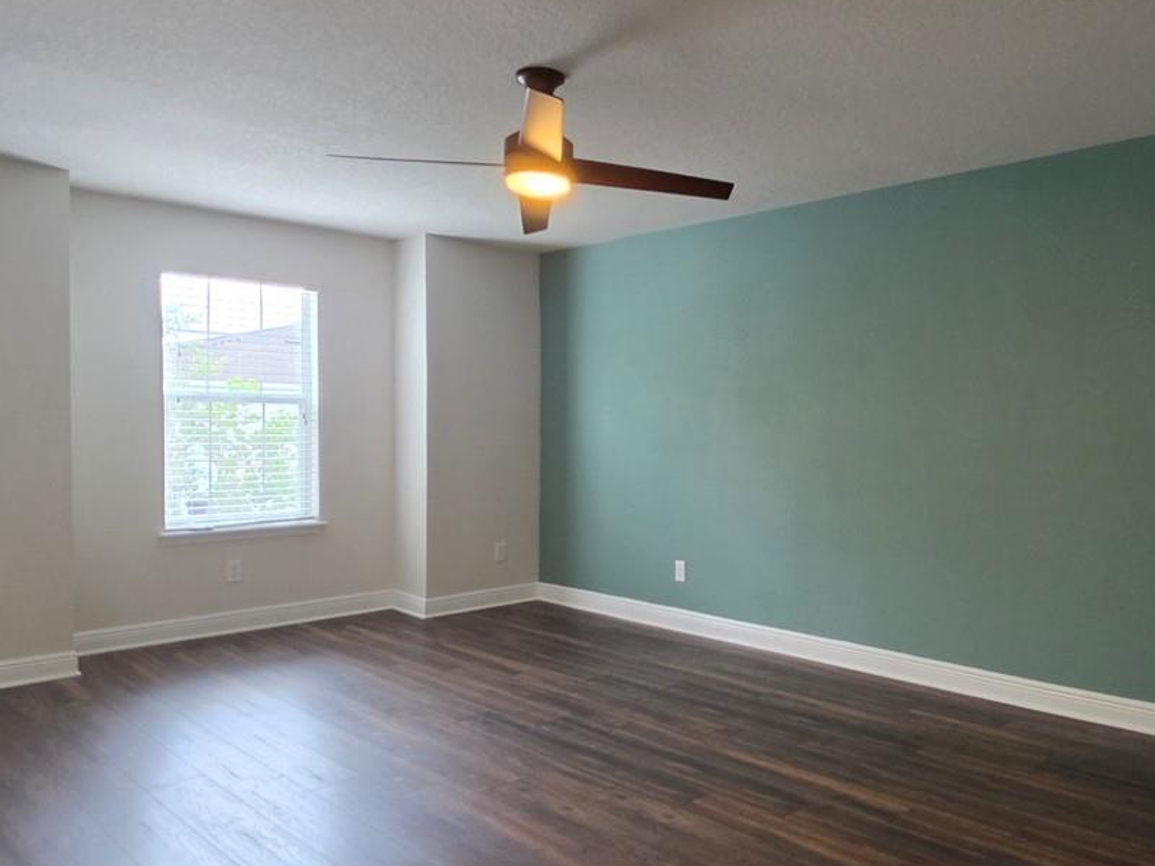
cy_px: 433
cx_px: 705
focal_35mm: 26
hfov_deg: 66.5
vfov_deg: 53.1
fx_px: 868
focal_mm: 2.2
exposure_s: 1/60
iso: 500
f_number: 1.9
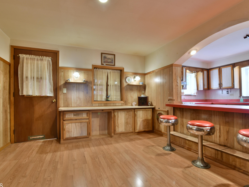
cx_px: 121
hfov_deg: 94.5
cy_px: 96
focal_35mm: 16
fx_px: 115
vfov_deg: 78.1
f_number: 11
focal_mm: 14
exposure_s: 1/2
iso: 800
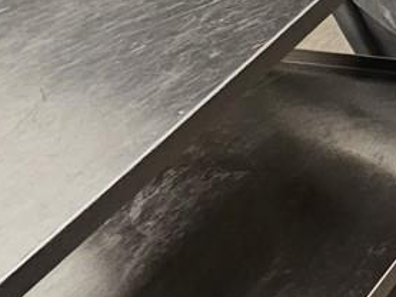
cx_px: 1058
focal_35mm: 75
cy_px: -383
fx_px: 858
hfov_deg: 13.3
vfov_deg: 14.4
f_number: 2.2
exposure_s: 1/60
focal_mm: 2.2
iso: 125
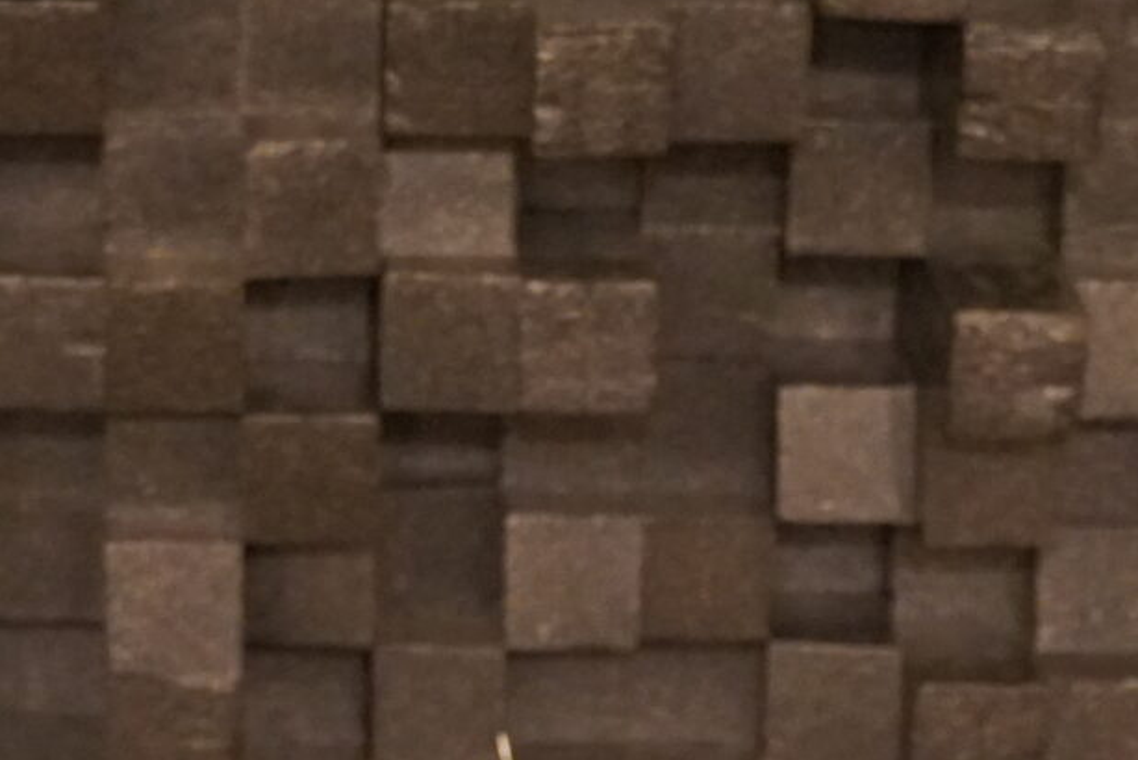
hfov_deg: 11.7
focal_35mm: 175
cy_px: 1503
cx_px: 324
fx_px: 5534
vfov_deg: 7.5
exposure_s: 1/200
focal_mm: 28
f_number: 2.8
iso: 4000
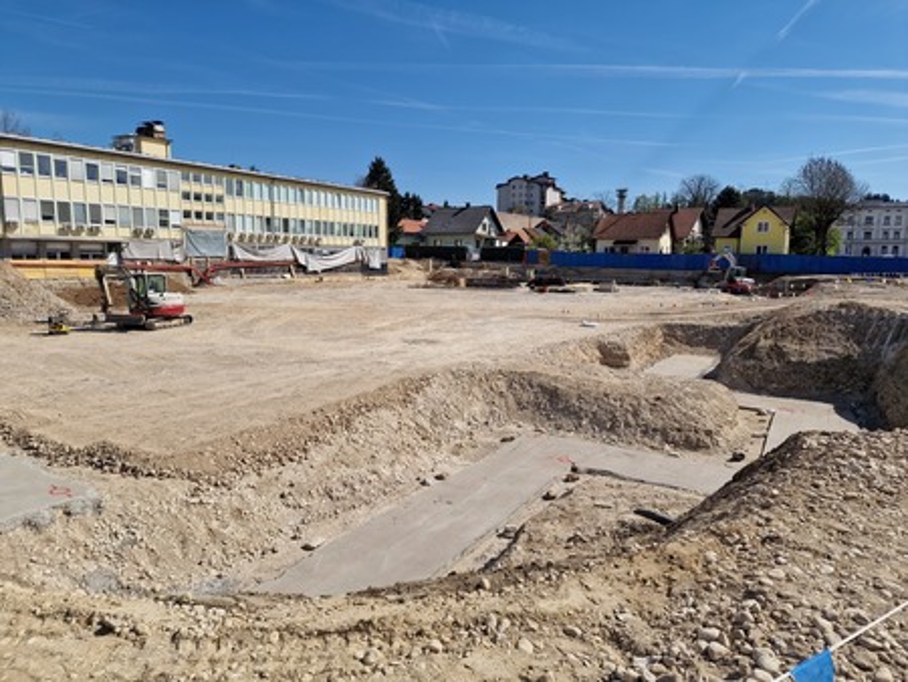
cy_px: 341
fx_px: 604
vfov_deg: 58.9
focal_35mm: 23
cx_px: 454
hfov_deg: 73.9
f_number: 1.8
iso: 50
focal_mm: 6.4
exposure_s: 1/2136
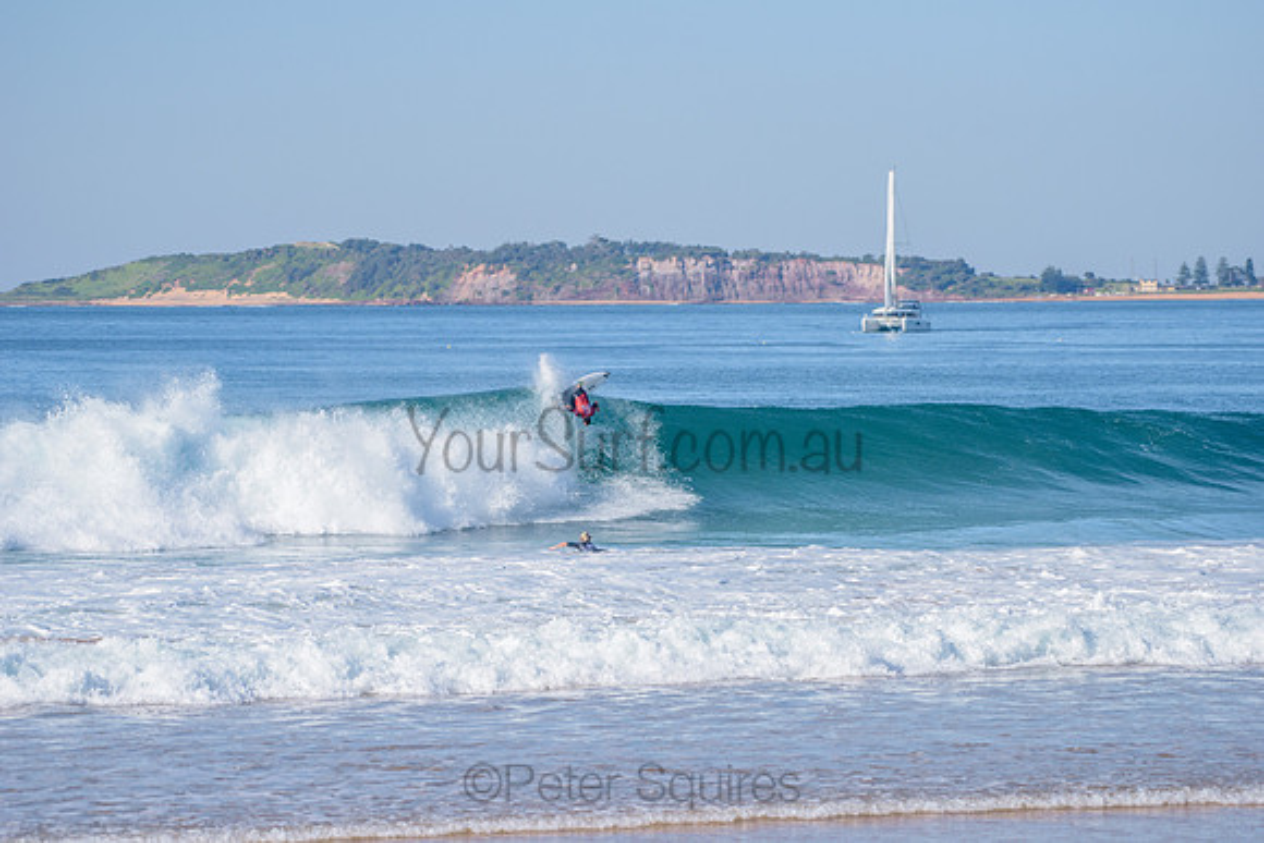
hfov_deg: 10.3
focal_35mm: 200
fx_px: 7024
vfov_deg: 6.9
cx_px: 632
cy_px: 422
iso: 220
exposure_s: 1/2500
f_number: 5.6
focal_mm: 200
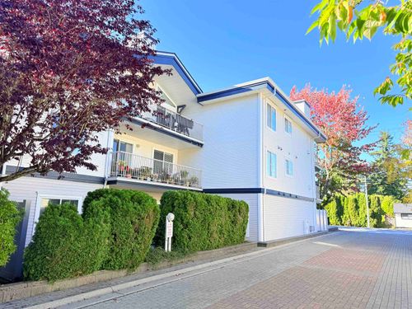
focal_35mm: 24
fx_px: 286
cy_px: 154
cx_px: 206
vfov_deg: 56.8
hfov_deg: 71.6
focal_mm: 6.76
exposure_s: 1/1075
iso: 80
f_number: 1.78
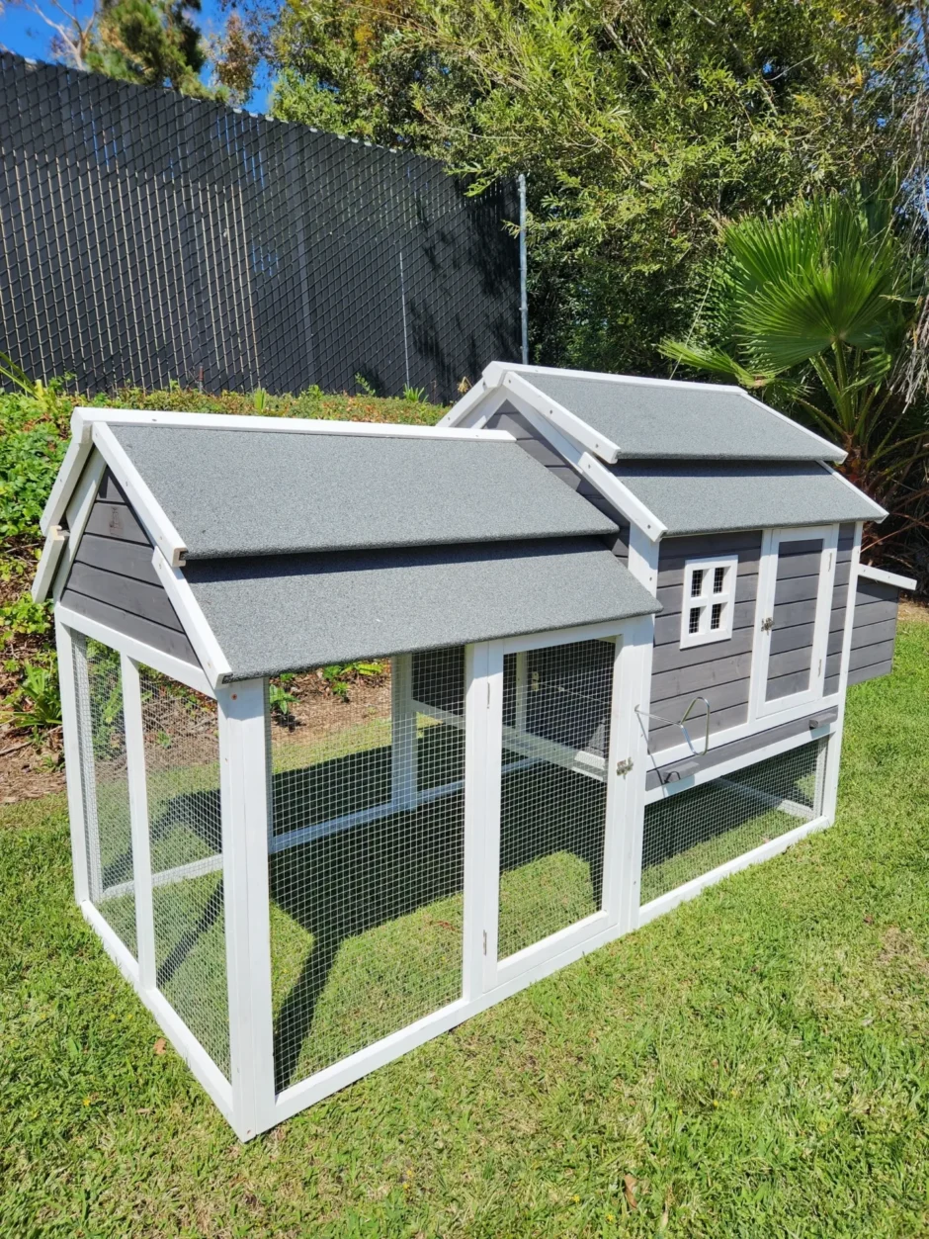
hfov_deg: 58.9
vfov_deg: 73.9
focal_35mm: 23
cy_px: 620
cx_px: 464
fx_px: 823
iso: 20
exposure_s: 1/2240
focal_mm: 5.4
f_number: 1.8
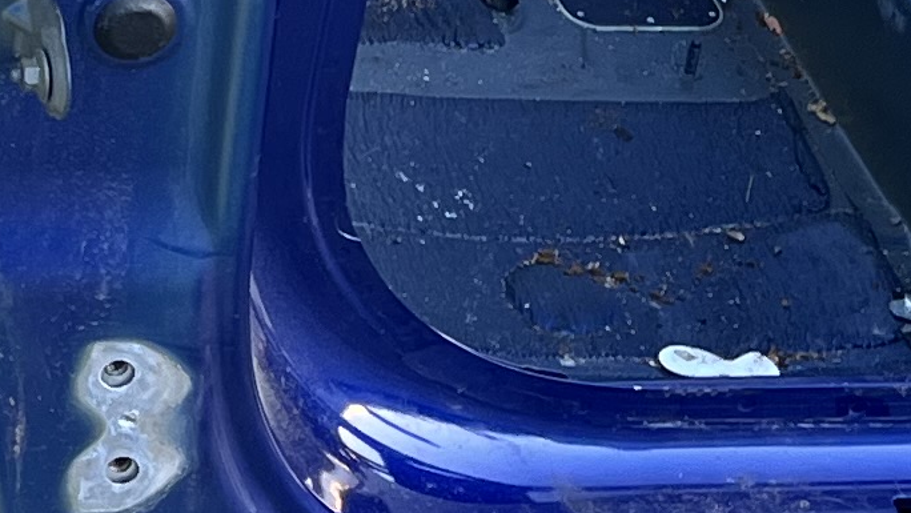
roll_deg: +0.5
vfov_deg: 6.9
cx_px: -768
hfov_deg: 11.8
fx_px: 4035
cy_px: -678
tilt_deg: -27.6
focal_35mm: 167
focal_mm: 5.1
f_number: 1.6
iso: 40
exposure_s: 1/121
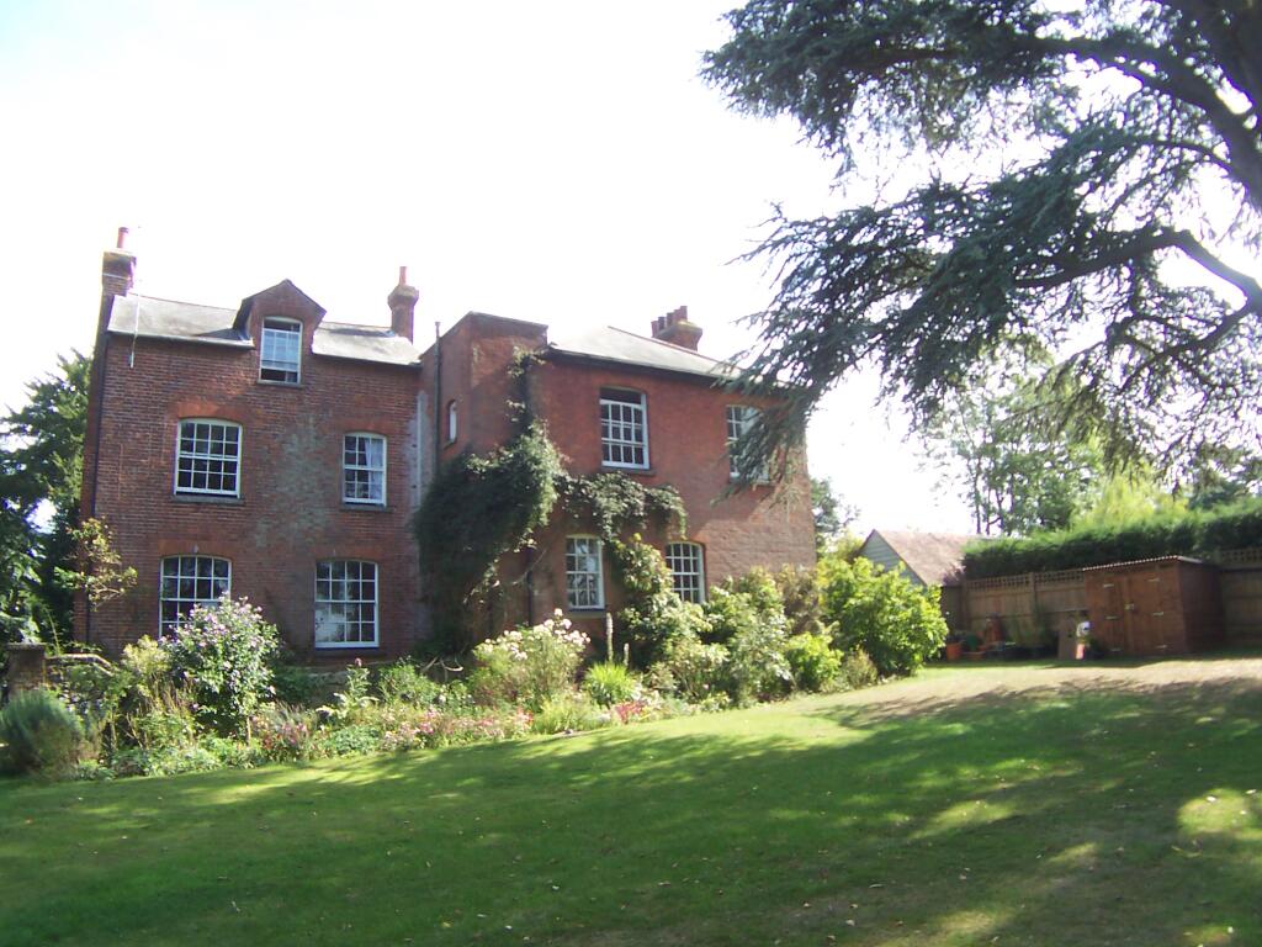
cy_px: 474
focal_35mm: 36
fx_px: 1312
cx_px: 631
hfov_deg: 51.4
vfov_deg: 39.7
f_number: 3.4
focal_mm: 5.6
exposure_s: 1/180
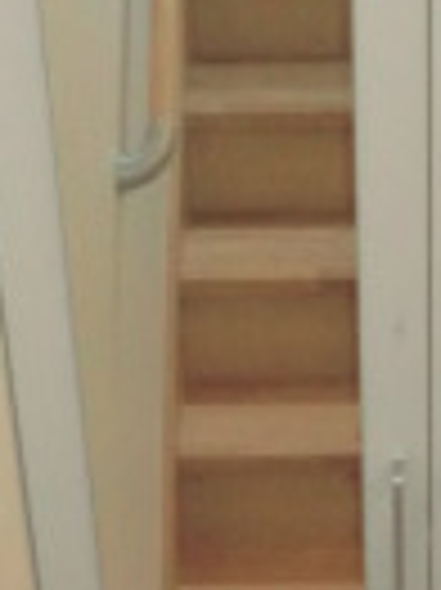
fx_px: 1991
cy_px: 513
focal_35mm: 117
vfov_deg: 16.7
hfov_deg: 12.5
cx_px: 418
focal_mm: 4.3
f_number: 3.2
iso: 400
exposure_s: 1/60
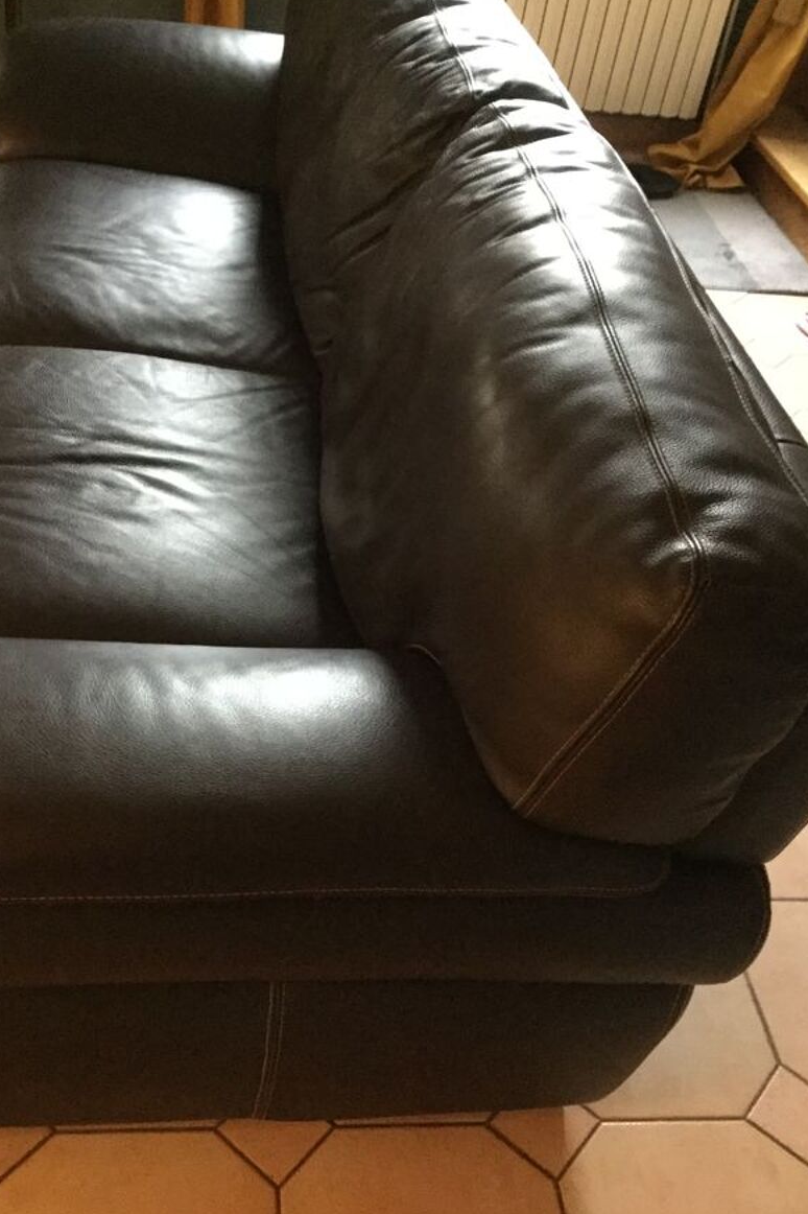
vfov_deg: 51.9
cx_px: 314
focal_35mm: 37
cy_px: 600
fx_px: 1246
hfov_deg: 35.8
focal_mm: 3.3
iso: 320
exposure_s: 1/17
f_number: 2.4
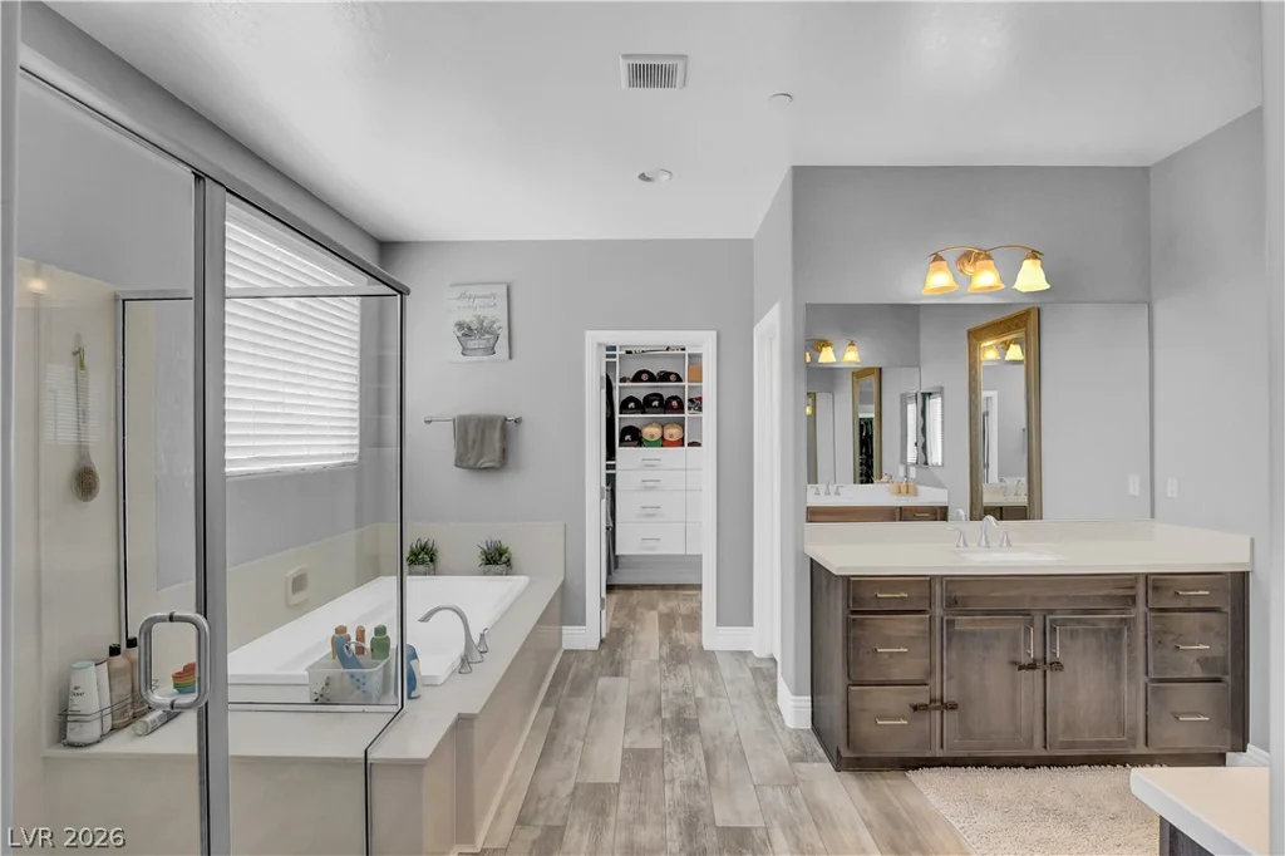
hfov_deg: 86.9
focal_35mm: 19
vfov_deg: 64.5
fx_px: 678
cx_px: 642
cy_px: 428
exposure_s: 1/15
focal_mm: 13
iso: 800
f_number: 8
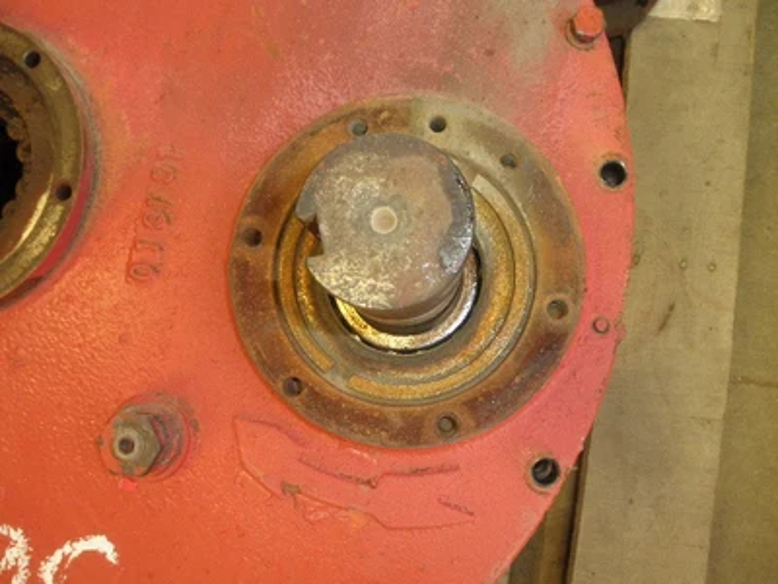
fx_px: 629
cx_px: 389
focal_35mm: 28
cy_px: 292
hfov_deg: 63.4
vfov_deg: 49.7
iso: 200
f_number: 3
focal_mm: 5
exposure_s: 1/30
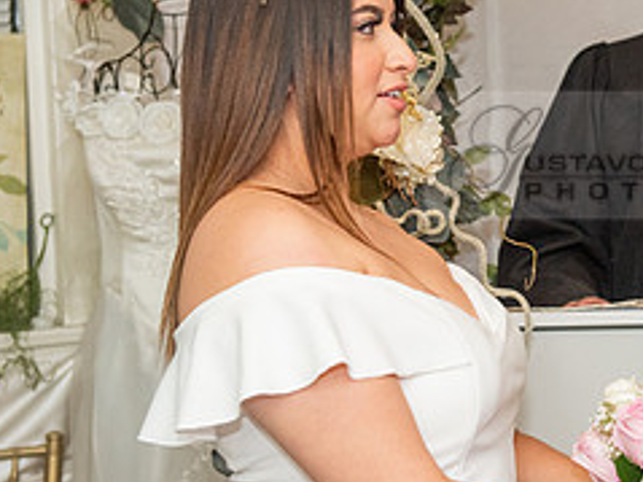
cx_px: 659
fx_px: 2079
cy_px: 155
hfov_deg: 17.1
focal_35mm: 112
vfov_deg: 13.2
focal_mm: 48
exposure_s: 1/125
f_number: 4.5
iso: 1600
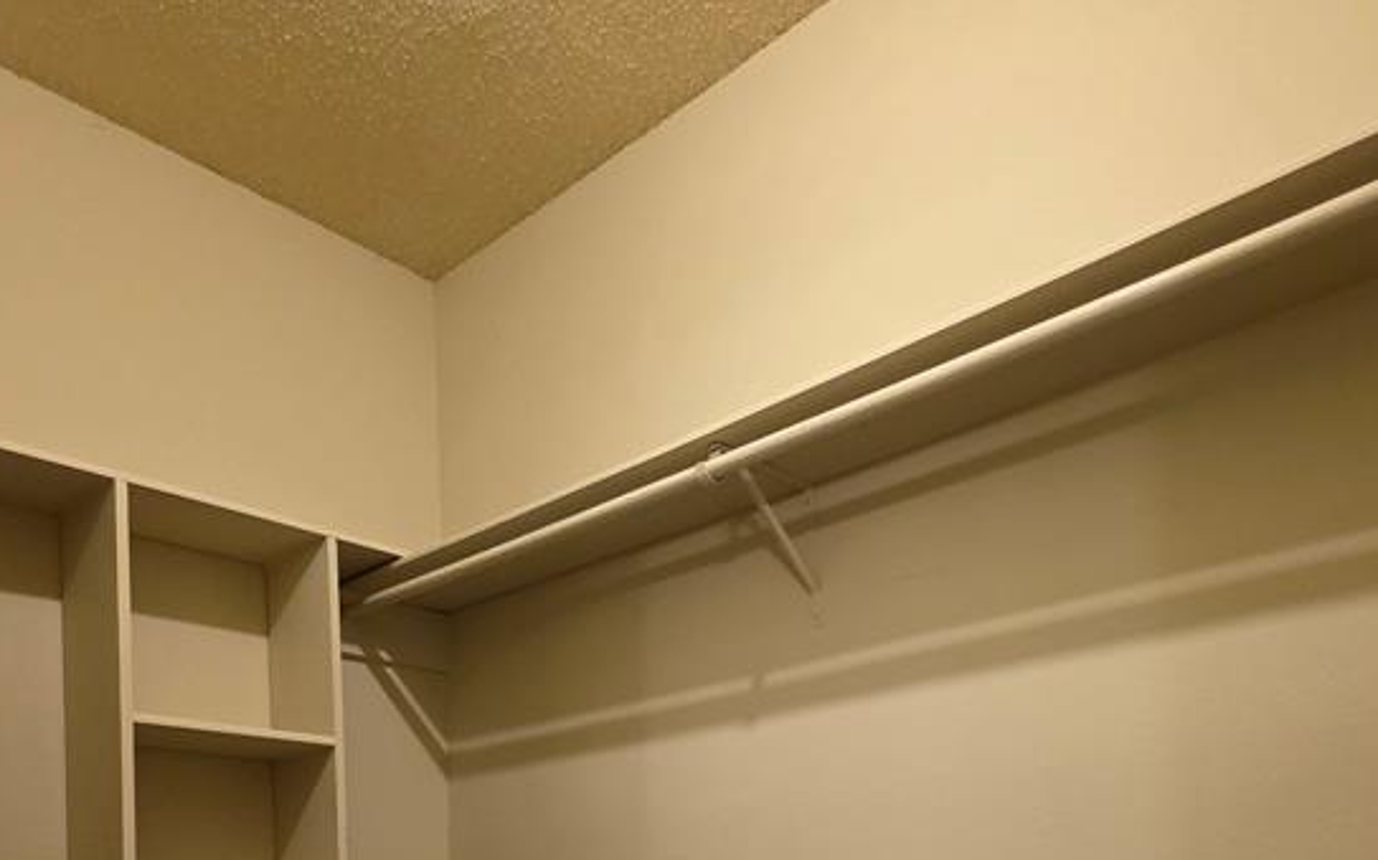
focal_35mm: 26
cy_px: 888
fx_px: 976
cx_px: 830
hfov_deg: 69.7
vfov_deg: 40.7
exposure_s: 1/60
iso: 500
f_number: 1.9
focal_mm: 2.2
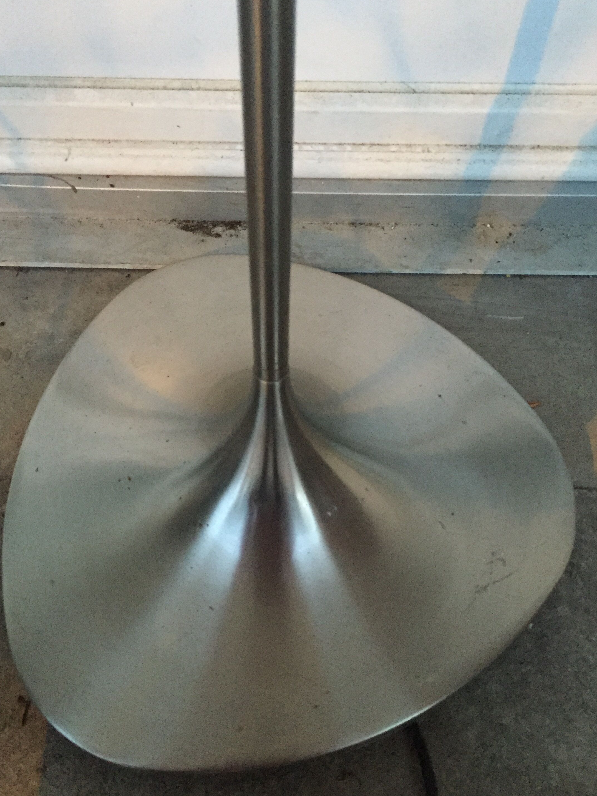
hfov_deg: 42.9
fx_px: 759
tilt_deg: -57.3
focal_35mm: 33
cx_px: 278
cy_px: 370
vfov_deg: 55.3
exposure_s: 1/15
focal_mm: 4.15
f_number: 2.2
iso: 320
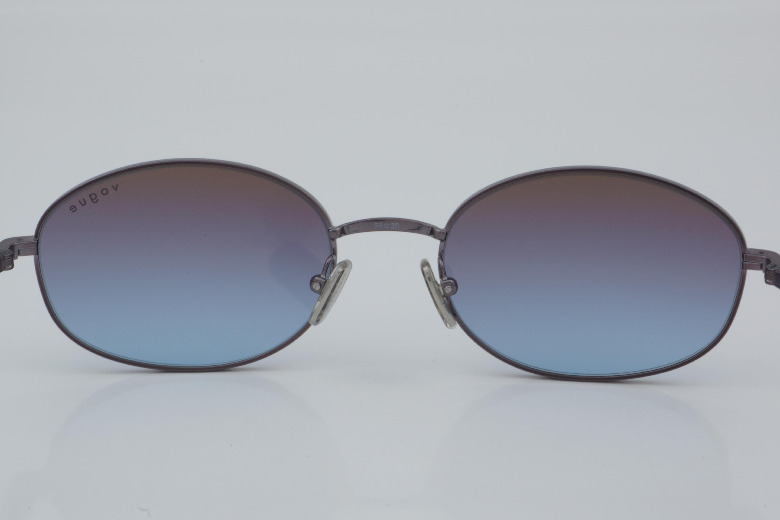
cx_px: 390
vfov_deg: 16.6
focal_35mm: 82
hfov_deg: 24.6
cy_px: 260
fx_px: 1787
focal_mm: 55
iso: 100
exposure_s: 1/4
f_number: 32
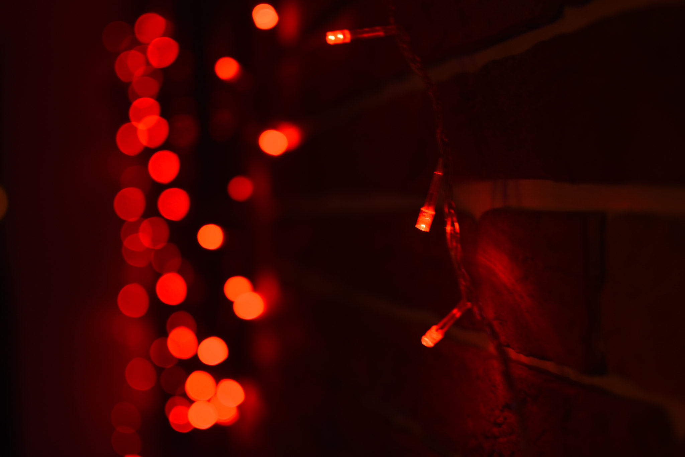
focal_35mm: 52
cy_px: 228
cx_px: 342
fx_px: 999
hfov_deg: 37.9
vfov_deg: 25.7
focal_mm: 35
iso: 100
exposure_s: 1/10
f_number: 2.2
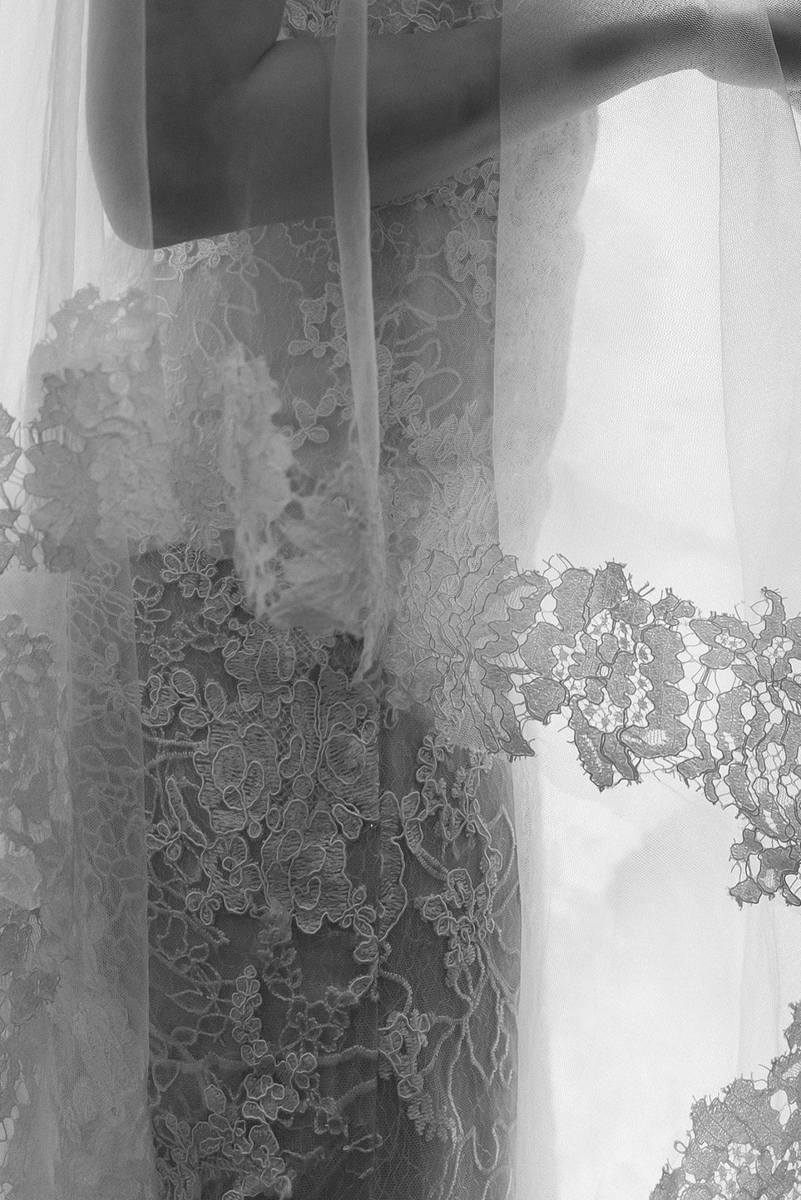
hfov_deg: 6.1
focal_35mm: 226
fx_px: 7540
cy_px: -307
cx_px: 769
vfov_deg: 9.0
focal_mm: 85
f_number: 1.8
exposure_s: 1/250
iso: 1000
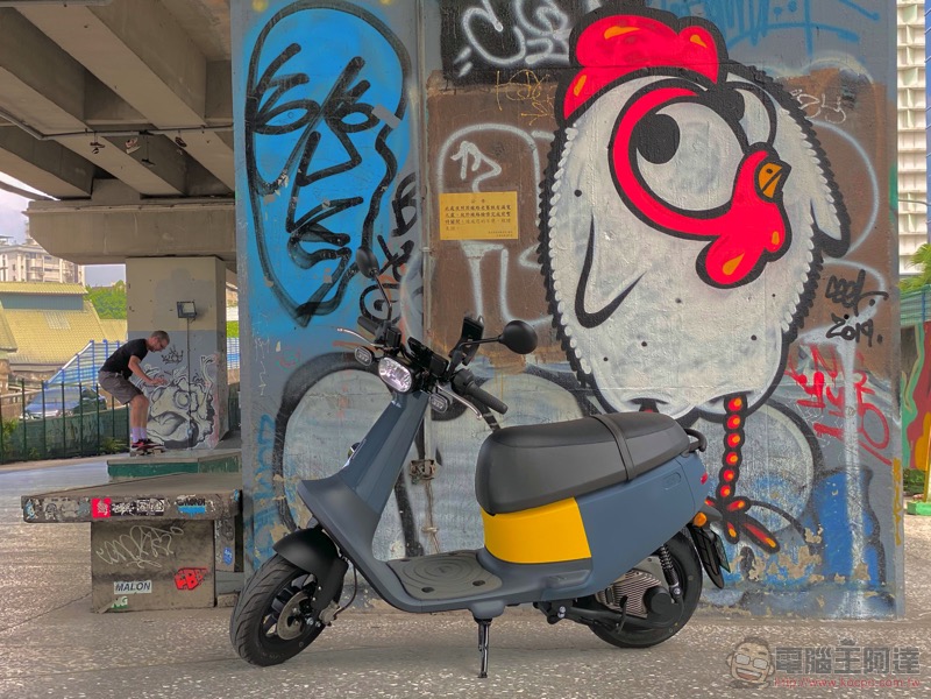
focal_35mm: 52
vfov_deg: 28.0
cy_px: 350
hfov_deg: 36.8
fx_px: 1399
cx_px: 466
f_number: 2
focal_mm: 6
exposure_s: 1/250
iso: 20
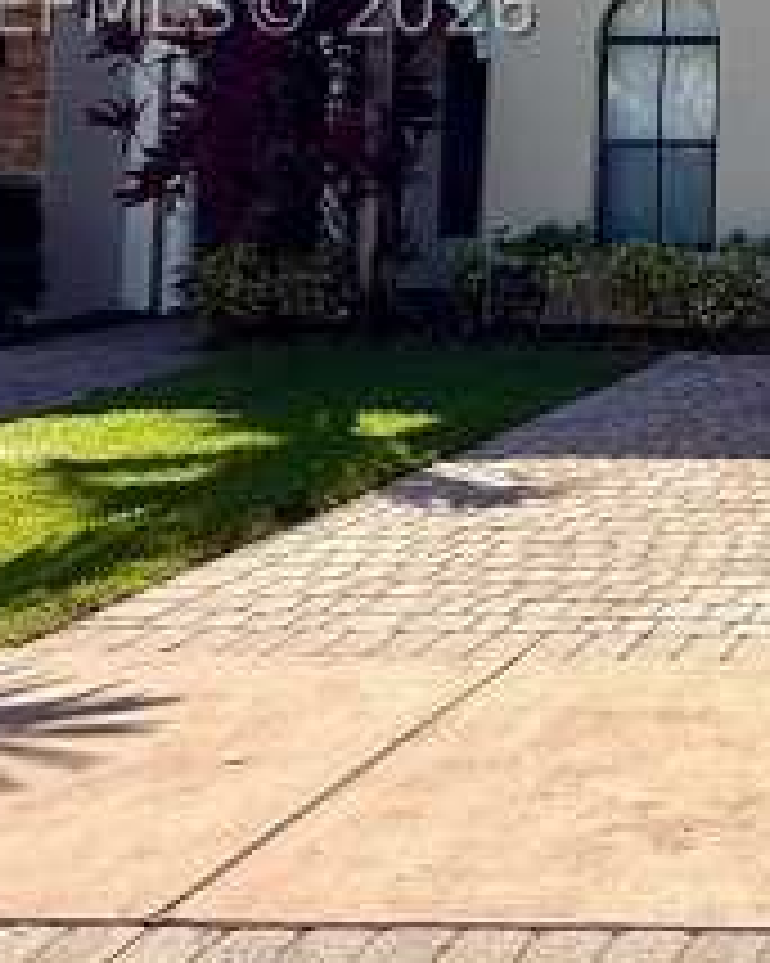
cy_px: 7
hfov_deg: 22.7
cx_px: 1225
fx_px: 1454
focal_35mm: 51
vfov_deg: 33.6
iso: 50
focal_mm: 2.22
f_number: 2.2
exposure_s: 1/1848
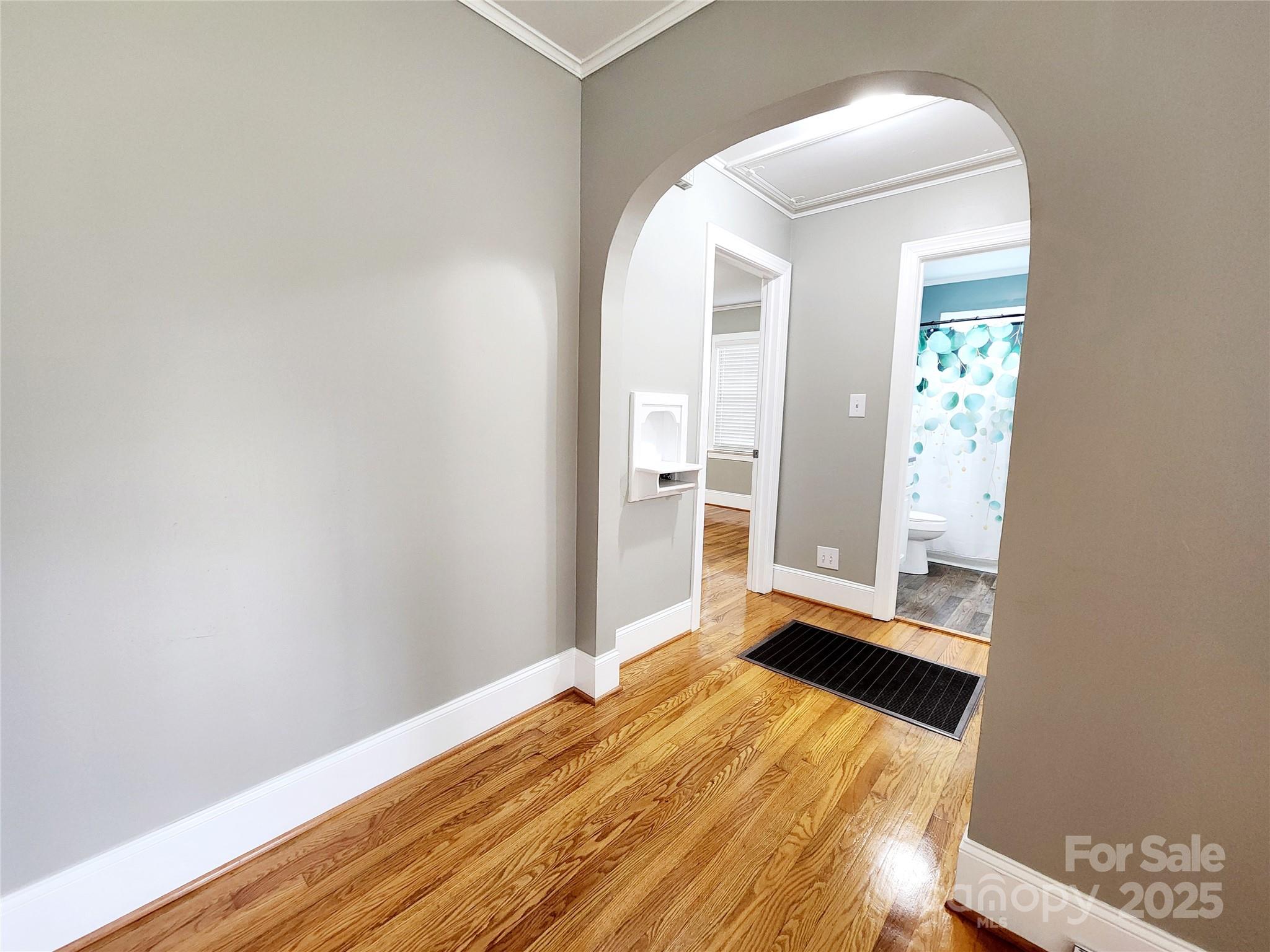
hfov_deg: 106.2
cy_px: 476
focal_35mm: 13
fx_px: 477
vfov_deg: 89.9
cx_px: 635
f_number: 2.2
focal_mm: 2.2
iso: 320
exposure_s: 1/30
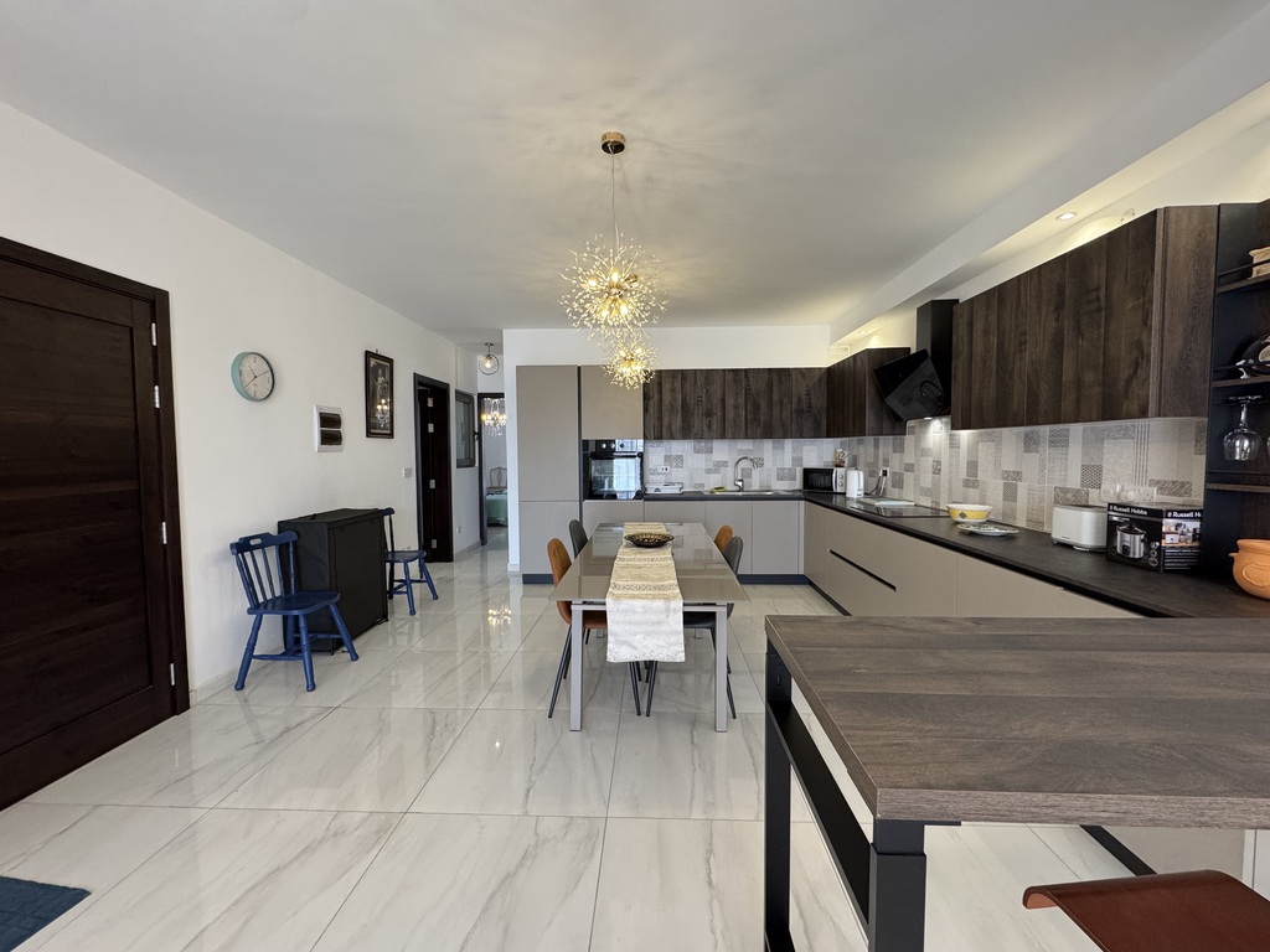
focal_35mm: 14
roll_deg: +0.4
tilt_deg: -2.2
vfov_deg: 85.7
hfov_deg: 102.1
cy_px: 476
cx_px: 635
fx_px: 514
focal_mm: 2.22
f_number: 2.2
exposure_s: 1/100
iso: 200
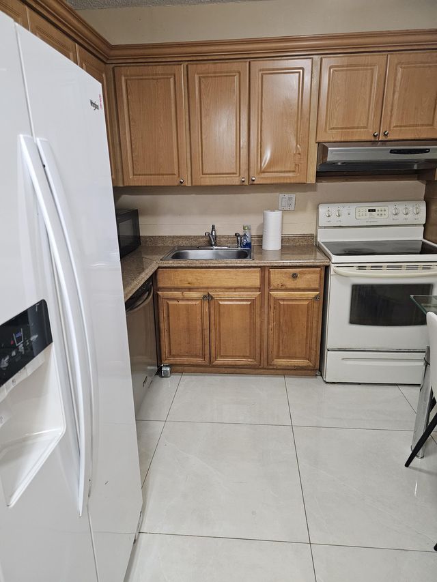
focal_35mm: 23
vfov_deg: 73.9
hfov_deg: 58.9
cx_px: 218
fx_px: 387
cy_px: 291
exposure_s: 1/120
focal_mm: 6.3
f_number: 1.7
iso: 1000
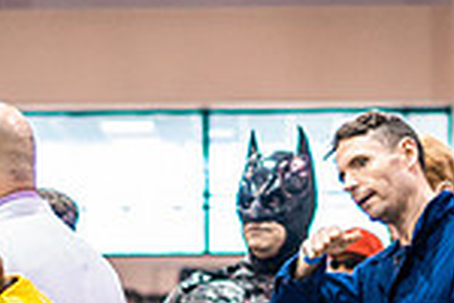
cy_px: 542
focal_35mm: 270
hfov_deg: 7.6
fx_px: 3405
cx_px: 343
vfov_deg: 5.0
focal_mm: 50
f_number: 1.8
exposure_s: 1/250
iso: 1000
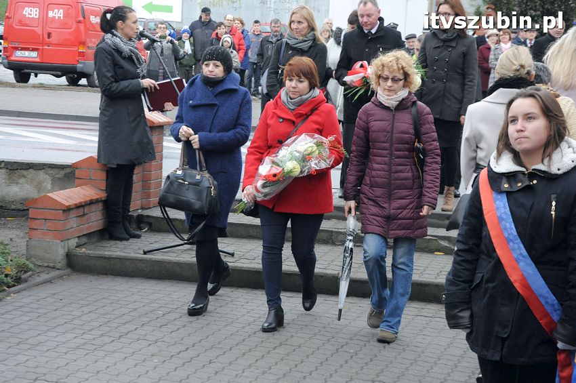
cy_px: 192
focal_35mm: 78
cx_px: 288
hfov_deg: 26.0
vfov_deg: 17.5
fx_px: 1247
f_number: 7.1
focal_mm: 52
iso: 1600
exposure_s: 1/200
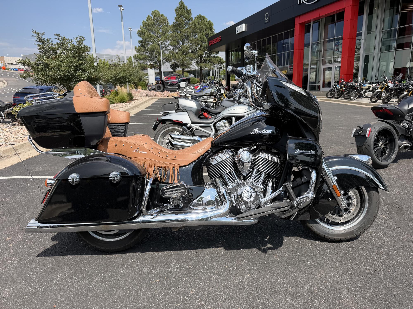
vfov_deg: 56.8
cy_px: 154
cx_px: 206
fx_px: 286
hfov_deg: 71.6
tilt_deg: -11.8
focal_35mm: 24
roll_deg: +3.6
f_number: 1.78
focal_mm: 6.76
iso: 80
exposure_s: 1/3021
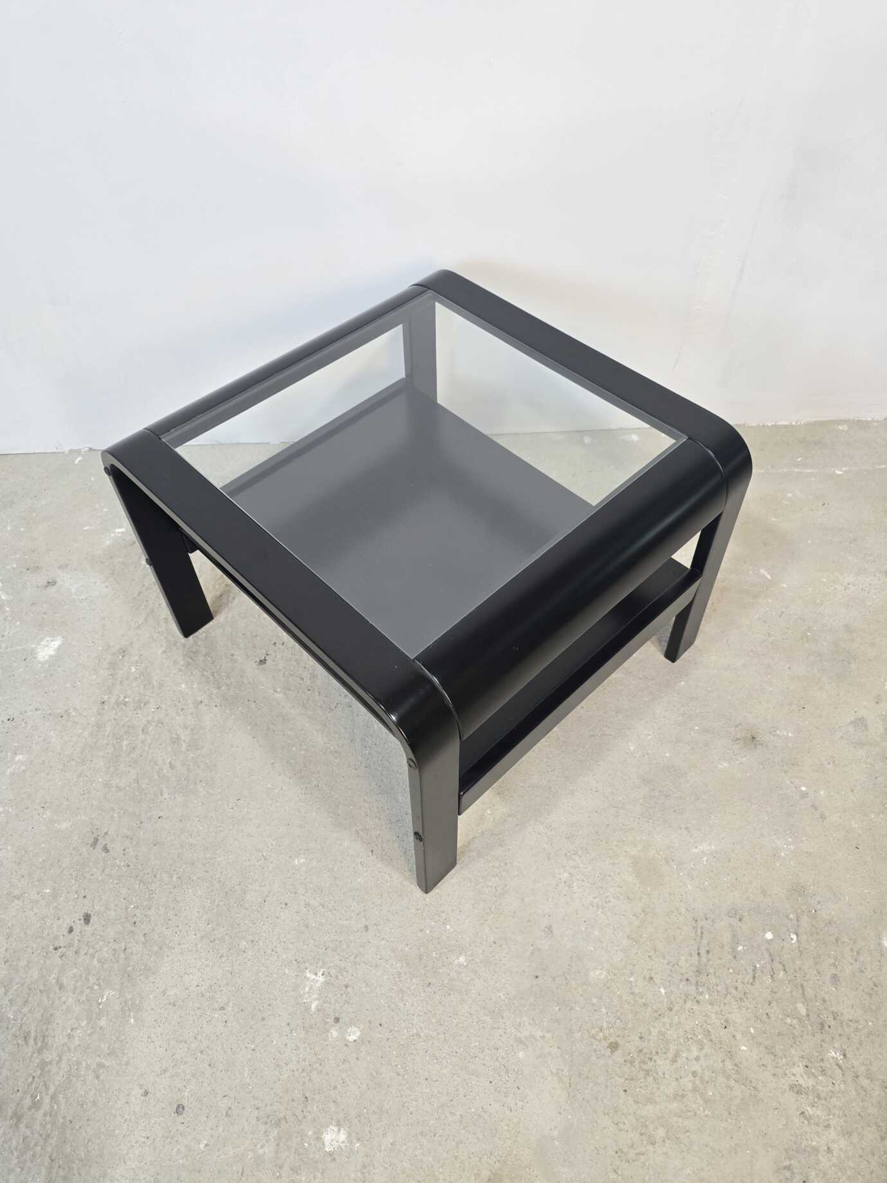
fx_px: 820
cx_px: 452
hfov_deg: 56.8
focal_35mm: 24
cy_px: 573
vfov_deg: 71.6
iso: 640
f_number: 1.7
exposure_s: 1/100
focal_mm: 6.3
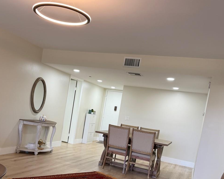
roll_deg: -8.3
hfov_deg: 46.3
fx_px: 259
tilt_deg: -5.0
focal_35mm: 39
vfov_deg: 37.6
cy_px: 128
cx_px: 80
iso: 160
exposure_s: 1/120
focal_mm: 6.76
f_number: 1.78
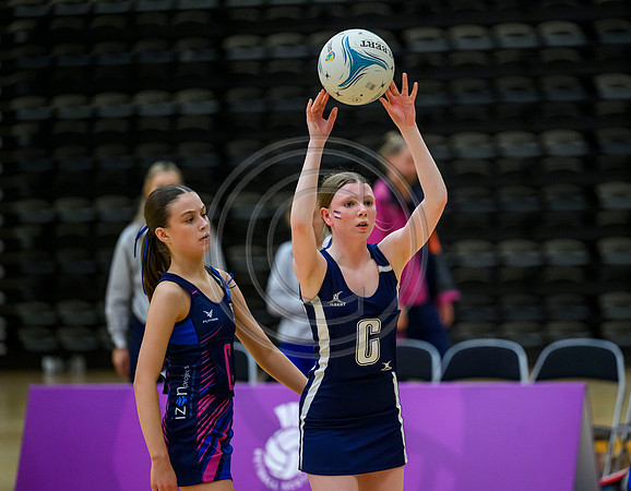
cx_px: 387
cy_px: 278
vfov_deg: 6.5
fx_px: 4297
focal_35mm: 232
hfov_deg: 8.4
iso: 6400
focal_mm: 185
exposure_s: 1/1000
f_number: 2.8
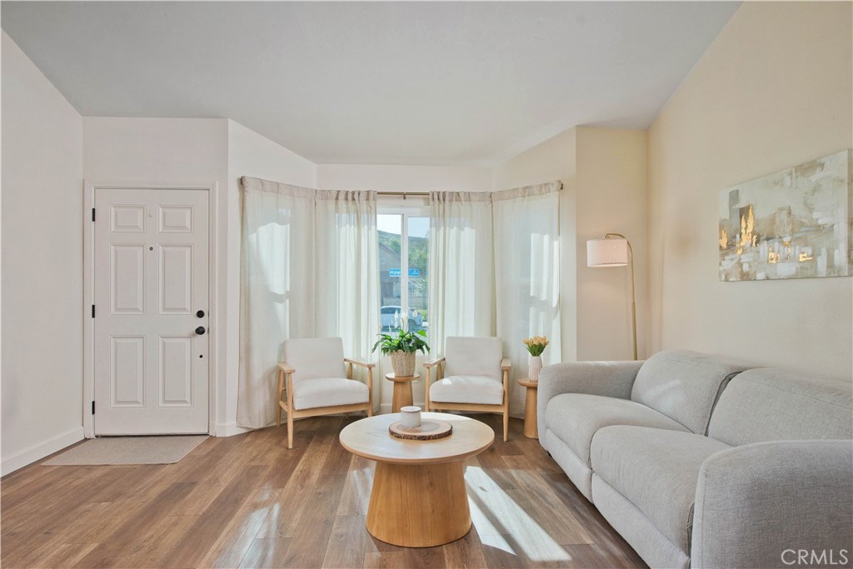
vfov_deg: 61.9
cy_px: 284
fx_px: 474
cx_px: 426
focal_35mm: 20
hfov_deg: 84.0
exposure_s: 1/800
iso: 400
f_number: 5.6
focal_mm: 20
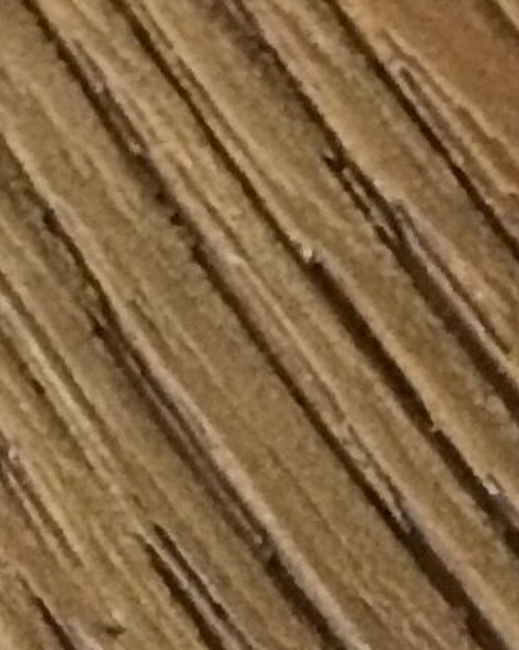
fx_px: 4187
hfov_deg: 6.5
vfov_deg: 7.7
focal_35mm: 218
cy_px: -1280
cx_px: 1537
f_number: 2.2
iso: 320
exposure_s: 1/17
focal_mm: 4.15
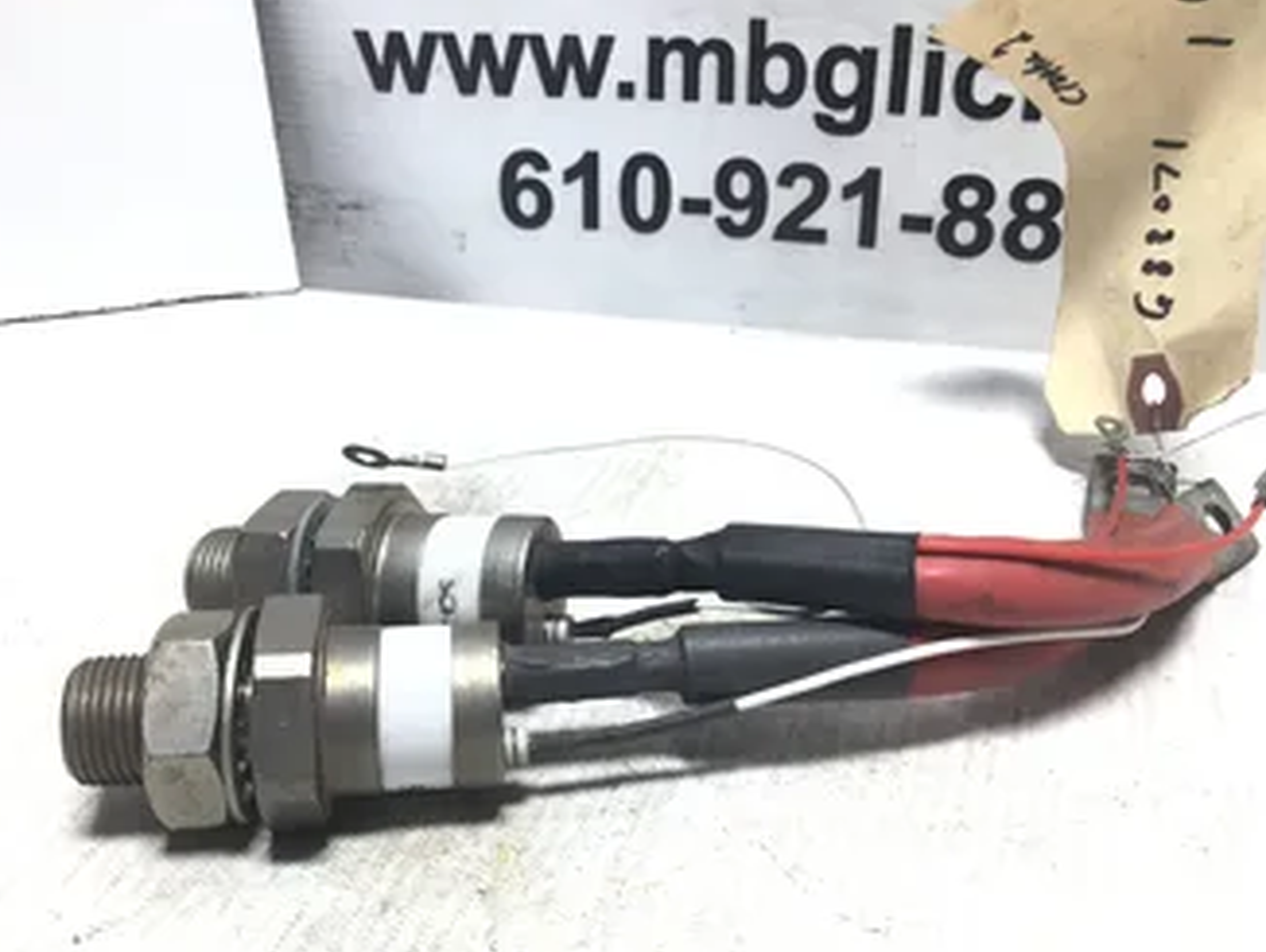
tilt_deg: -28.9
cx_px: 652
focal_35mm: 38
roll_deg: -1.0
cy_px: 482
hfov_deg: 48.9
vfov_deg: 37.8
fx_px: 1391
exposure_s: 1/120
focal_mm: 3.3
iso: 40
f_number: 2.4
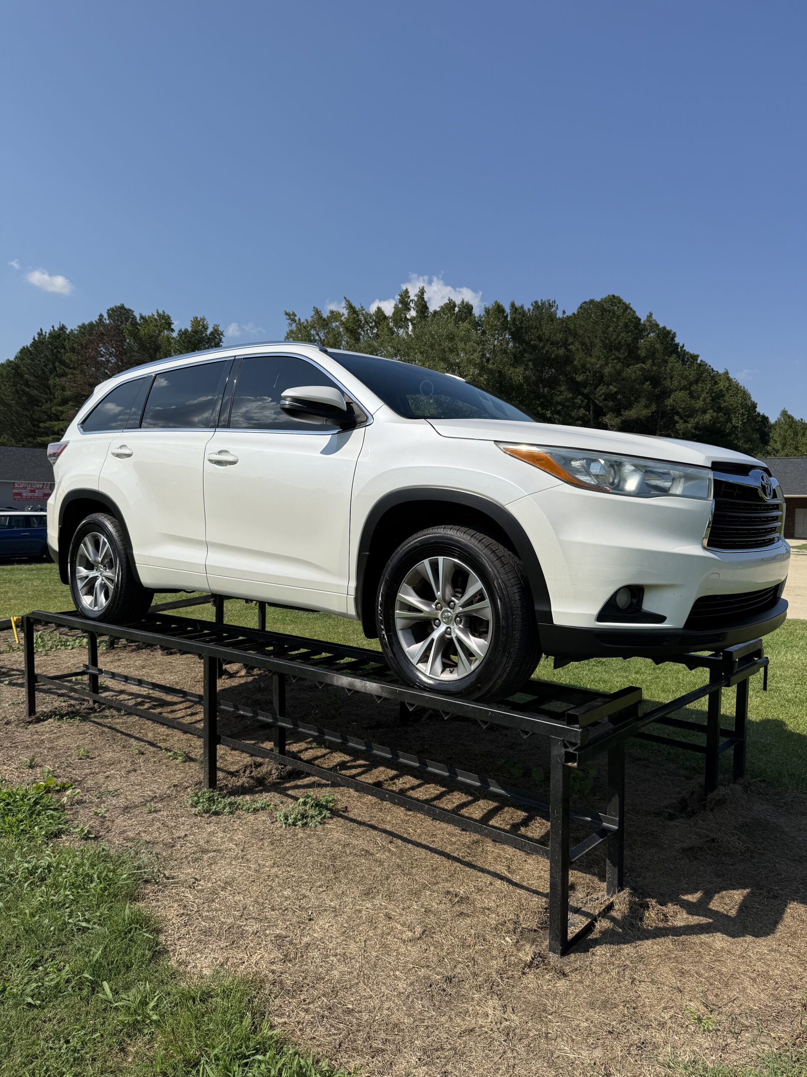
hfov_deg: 56.8
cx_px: 404
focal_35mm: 24
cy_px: 538
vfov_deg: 71.6
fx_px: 746
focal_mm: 6.76
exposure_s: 1/6711
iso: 80
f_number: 1.78
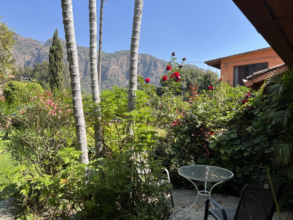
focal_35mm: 26
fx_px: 220
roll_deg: +0.2
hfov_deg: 67.3
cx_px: 146
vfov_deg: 53.1
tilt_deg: +0.3
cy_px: 110
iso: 50
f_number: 1.5
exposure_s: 1/1575
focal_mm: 5.7
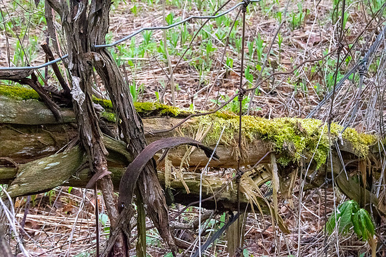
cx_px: 193
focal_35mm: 93
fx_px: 997
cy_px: 128
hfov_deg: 21.9
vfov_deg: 14.7
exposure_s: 1/100
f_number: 22
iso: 6400
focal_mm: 62
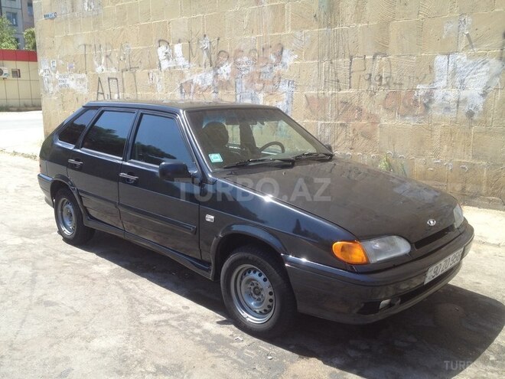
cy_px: 190
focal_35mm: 35
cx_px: 252
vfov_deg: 40.7
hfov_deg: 52.6
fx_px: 511
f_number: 2.4
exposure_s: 1/488
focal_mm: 4.28
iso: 50
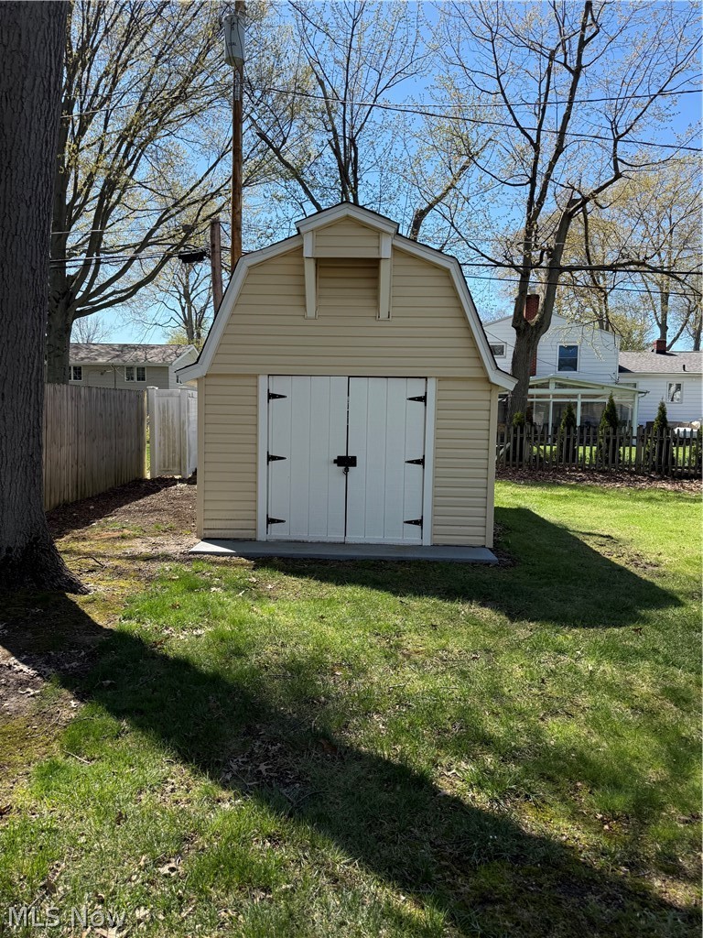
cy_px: 469
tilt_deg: -7.6
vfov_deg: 71.6
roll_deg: +1.2
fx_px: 650
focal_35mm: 24
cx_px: 352
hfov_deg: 56.8
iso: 100
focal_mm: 6.76
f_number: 1.78
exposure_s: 1/2232
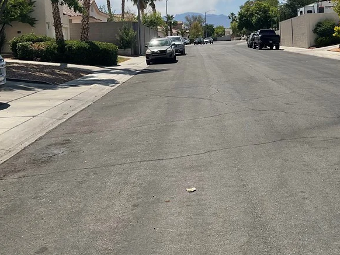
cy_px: 65
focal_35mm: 51
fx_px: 501
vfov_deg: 28.2
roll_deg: +2.2
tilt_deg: -2.8
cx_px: 240
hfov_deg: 36.9
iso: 16
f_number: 1.8
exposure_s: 1/3125
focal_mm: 3
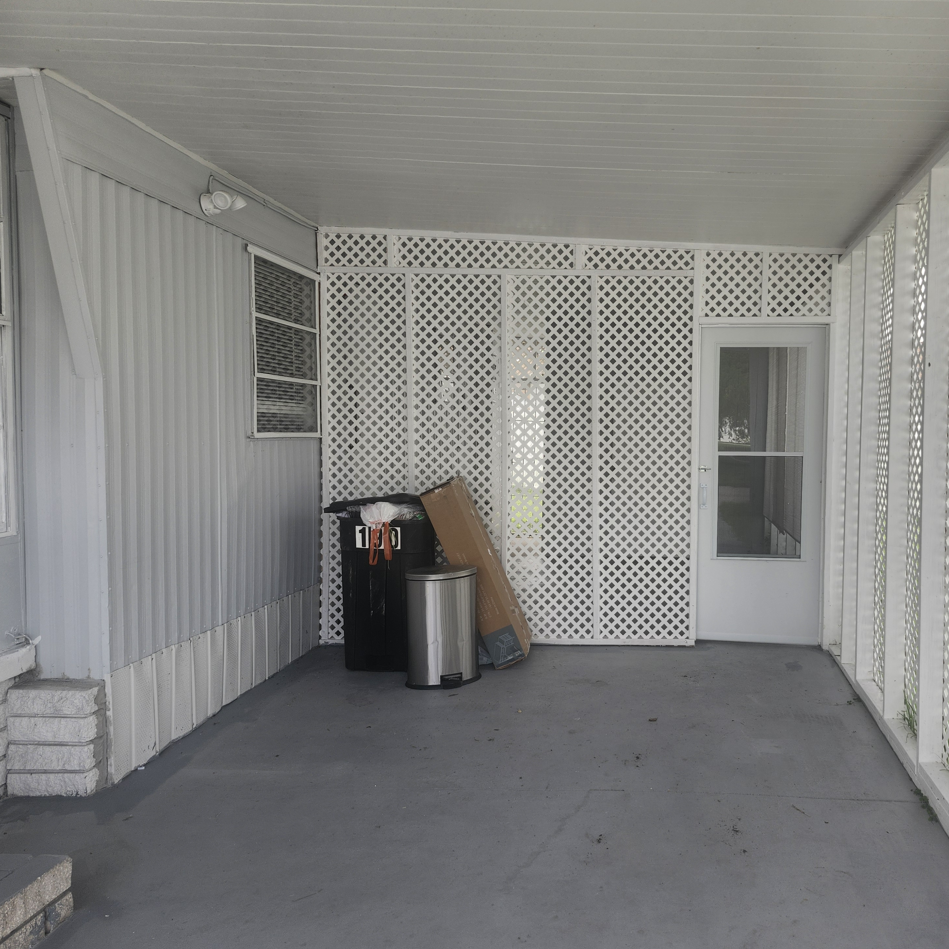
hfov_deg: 56.1
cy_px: 487
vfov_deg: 57.3
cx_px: 631
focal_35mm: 28
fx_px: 868
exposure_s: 1/251
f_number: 1.8
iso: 25
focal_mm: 5.54
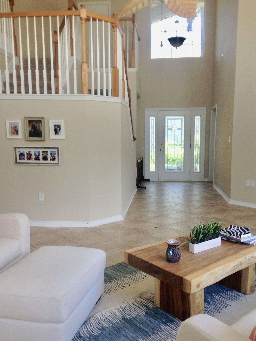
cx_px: 135
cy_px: 172
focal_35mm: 35
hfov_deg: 40.7
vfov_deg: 52.6
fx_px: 345
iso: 80
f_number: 2.4
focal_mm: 4.12
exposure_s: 1/120
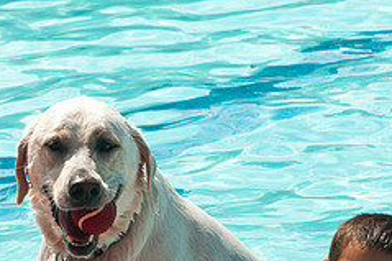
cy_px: 173
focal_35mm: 182
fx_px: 1980
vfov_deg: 7.5
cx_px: 138
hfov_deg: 11.3
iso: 200
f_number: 5.6
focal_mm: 50
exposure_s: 1/1600
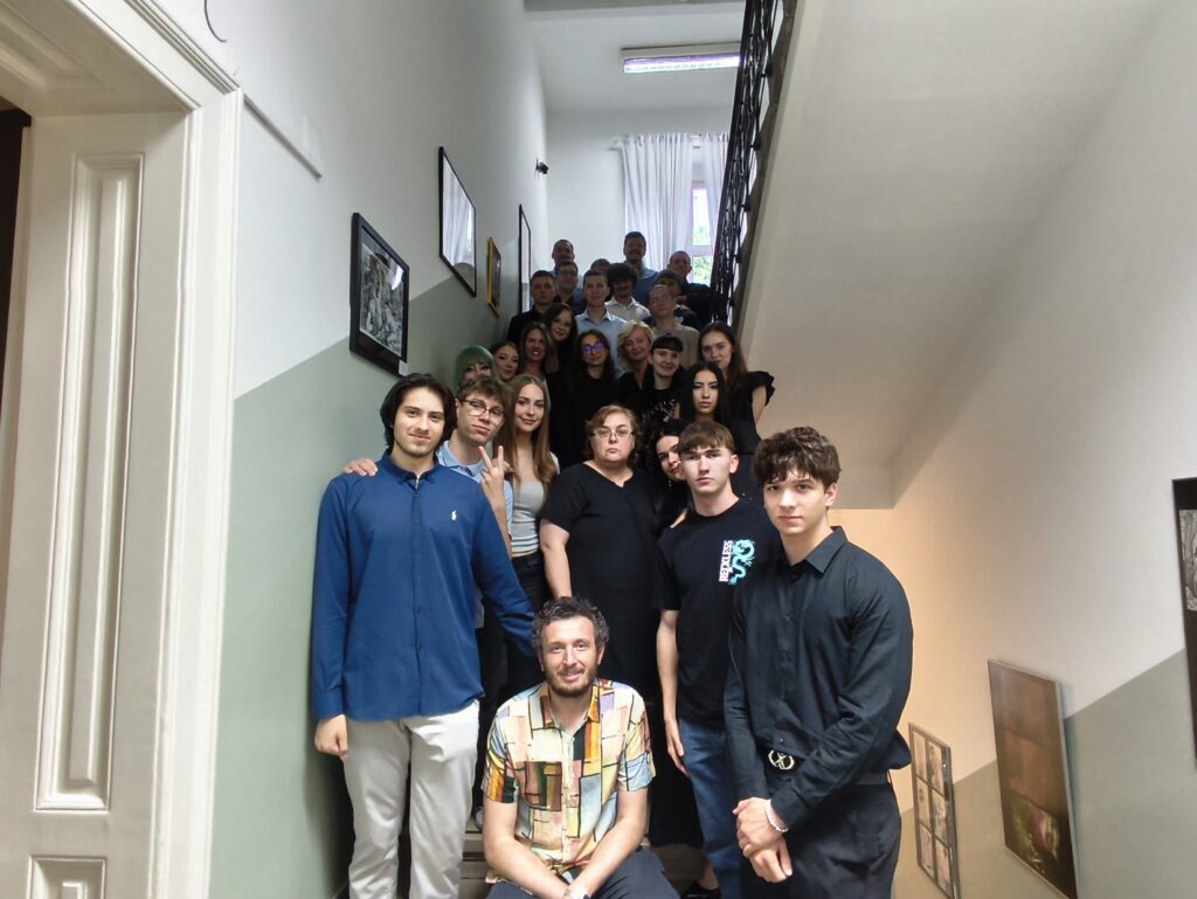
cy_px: 450
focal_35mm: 20
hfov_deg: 81.7
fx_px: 692
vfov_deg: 66.0
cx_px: 598
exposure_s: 1/25
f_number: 2.2
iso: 800
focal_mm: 1.65
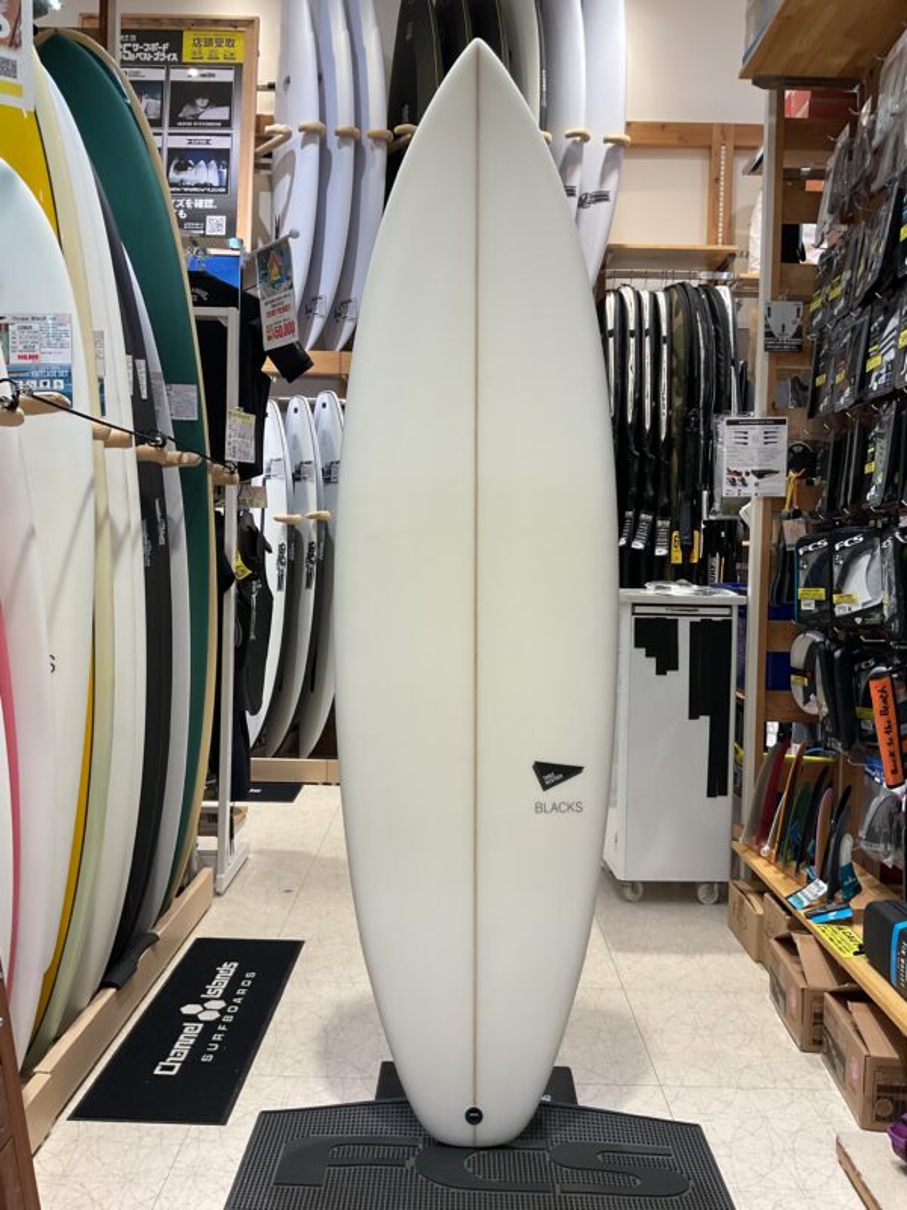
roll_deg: -0.8
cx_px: 454
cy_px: 605
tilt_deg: -2.9
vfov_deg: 61.7
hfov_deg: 48.2
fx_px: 1013
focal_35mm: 29
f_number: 1.8
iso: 64
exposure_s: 1/120
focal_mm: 3
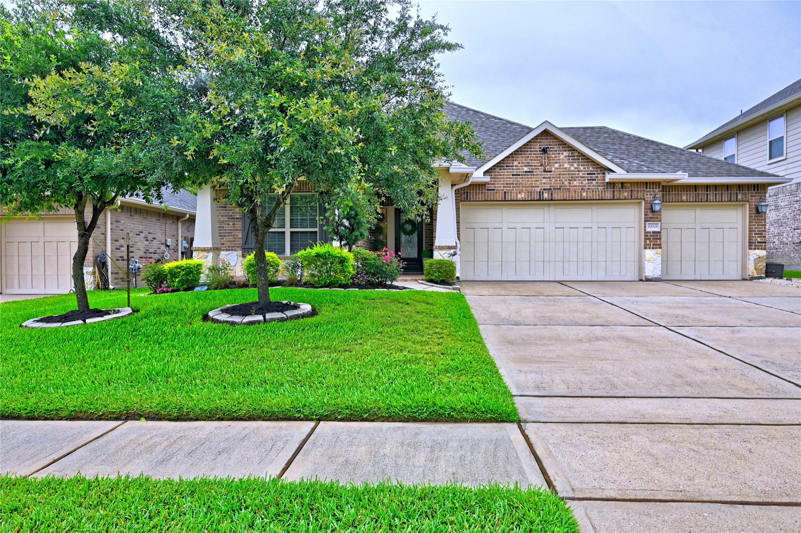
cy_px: 266
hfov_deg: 78.6
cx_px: 400
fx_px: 489
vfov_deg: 57.1
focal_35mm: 22
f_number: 8
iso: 400
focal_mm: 22
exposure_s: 1/125
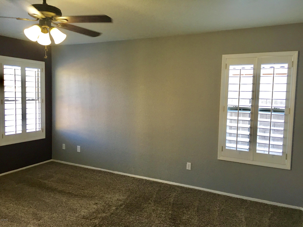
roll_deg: -1.7
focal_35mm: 29
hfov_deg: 61.7
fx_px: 254
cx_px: 152
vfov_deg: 48.2
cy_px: 114
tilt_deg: -3.3
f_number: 2.2
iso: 40
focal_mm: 4.15
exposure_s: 1/30
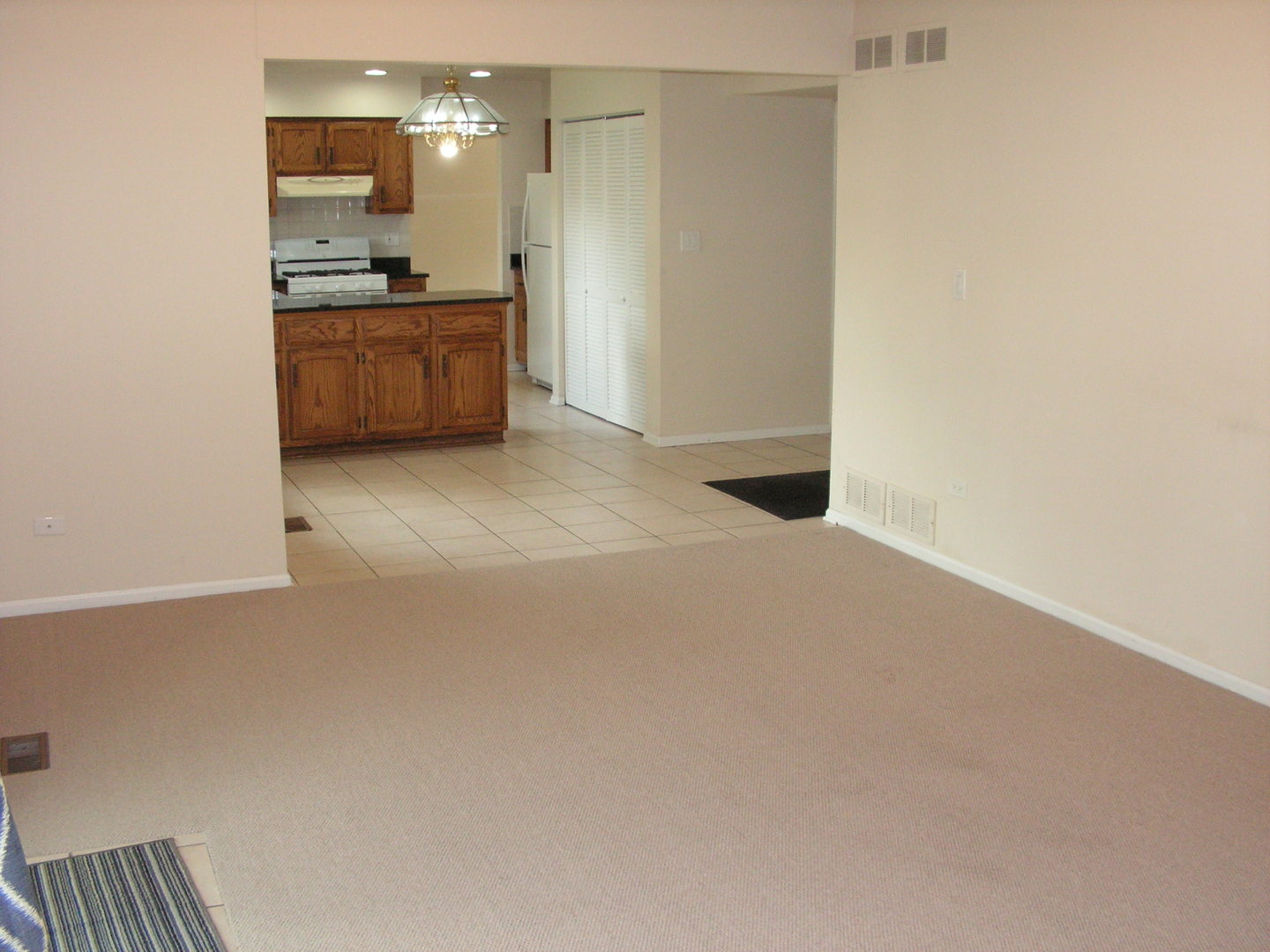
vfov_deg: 39.7
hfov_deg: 51.4
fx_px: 1321
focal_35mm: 36
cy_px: 476
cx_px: 635
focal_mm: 6
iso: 160
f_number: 3.2
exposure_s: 1/40
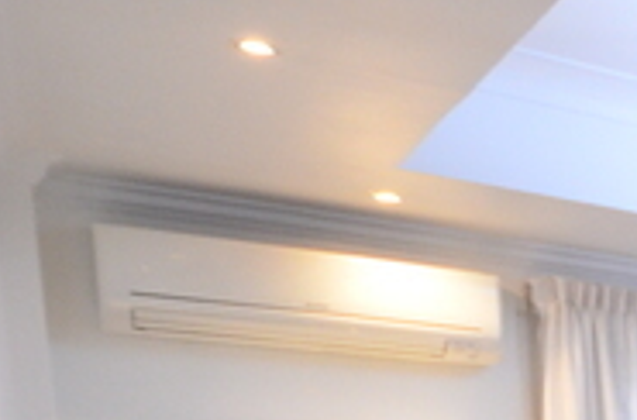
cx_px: 1315
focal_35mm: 65
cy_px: 699
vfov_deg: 17.7
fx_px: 1146
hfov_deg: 18.3
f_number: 4.5
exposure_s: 1/25
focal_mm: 10
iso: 1250
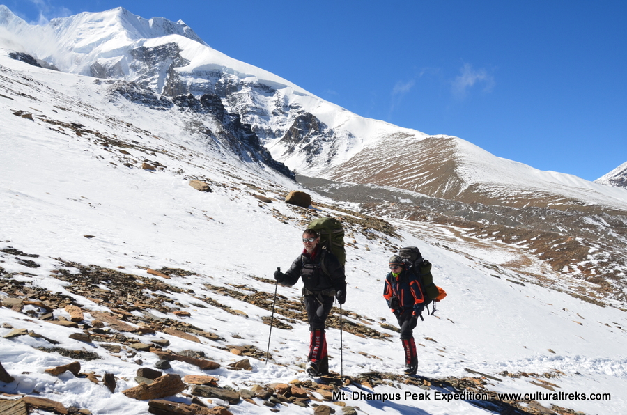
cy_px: 208
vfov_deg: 36.7
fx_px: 626
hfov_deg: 53.2
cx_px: 314
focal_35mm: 36
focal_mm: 24
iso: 200
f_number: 11
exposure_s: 1/400
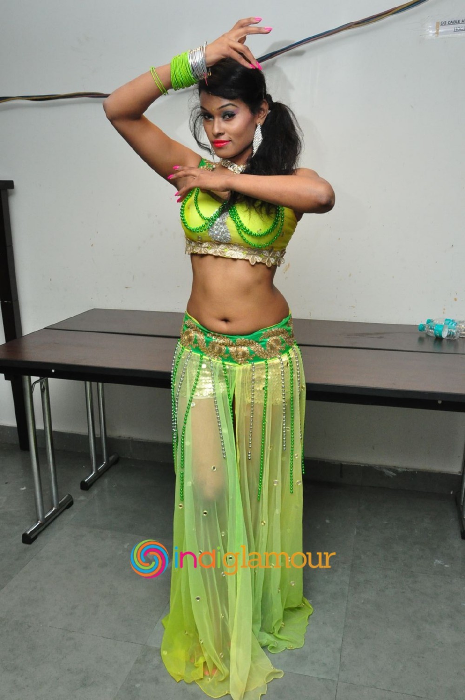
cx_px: 232
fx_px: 612
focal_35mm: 32
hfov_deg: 41.6
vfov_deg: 59.5
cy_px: 350
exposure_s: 1/125
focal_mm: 21
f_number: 10
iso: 1600
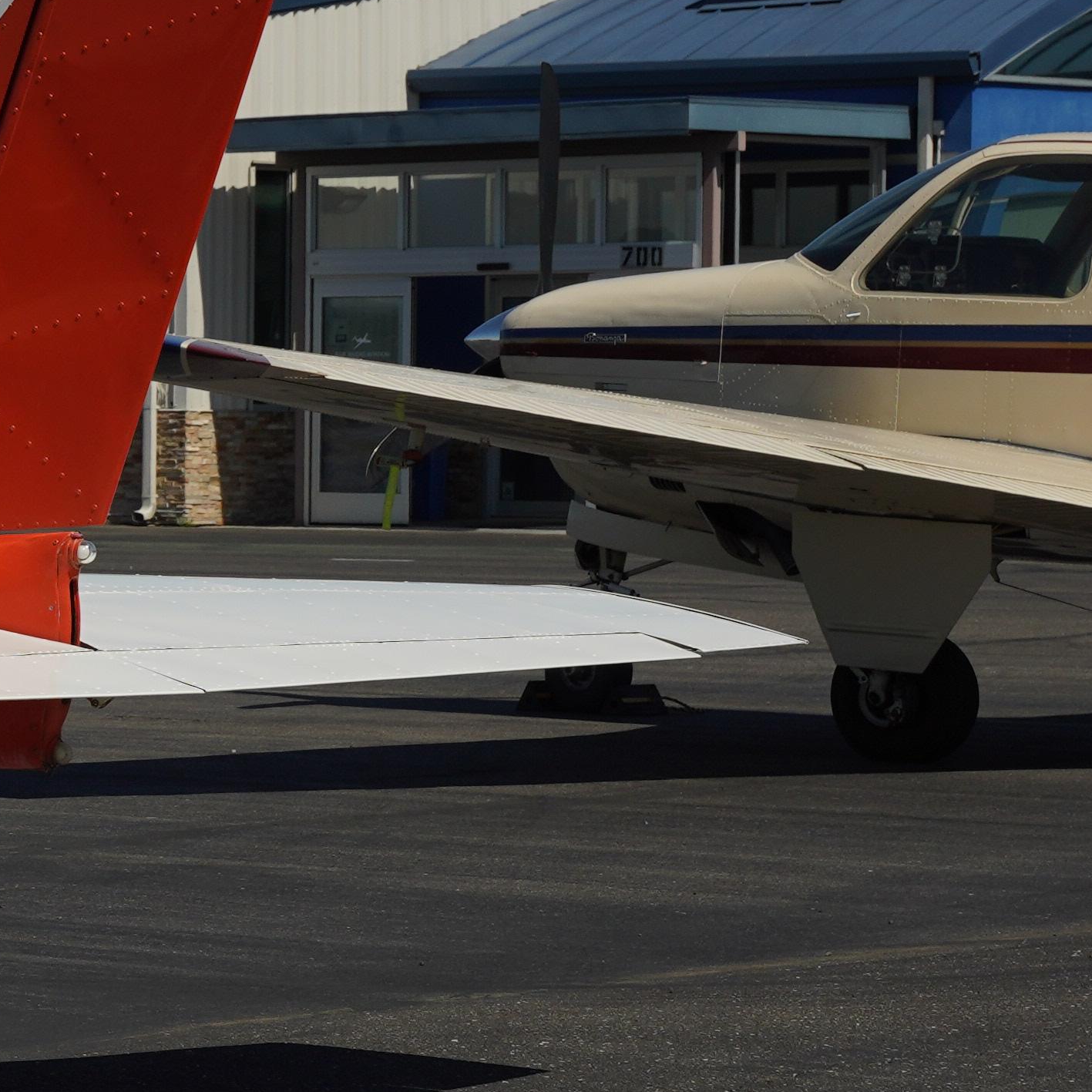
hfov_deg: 9.3
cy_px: 518
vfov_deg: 10.5
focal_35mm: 167
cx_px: -1571
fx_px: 5960
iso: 200
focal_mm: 35
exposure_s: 1/3200
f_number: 6.3
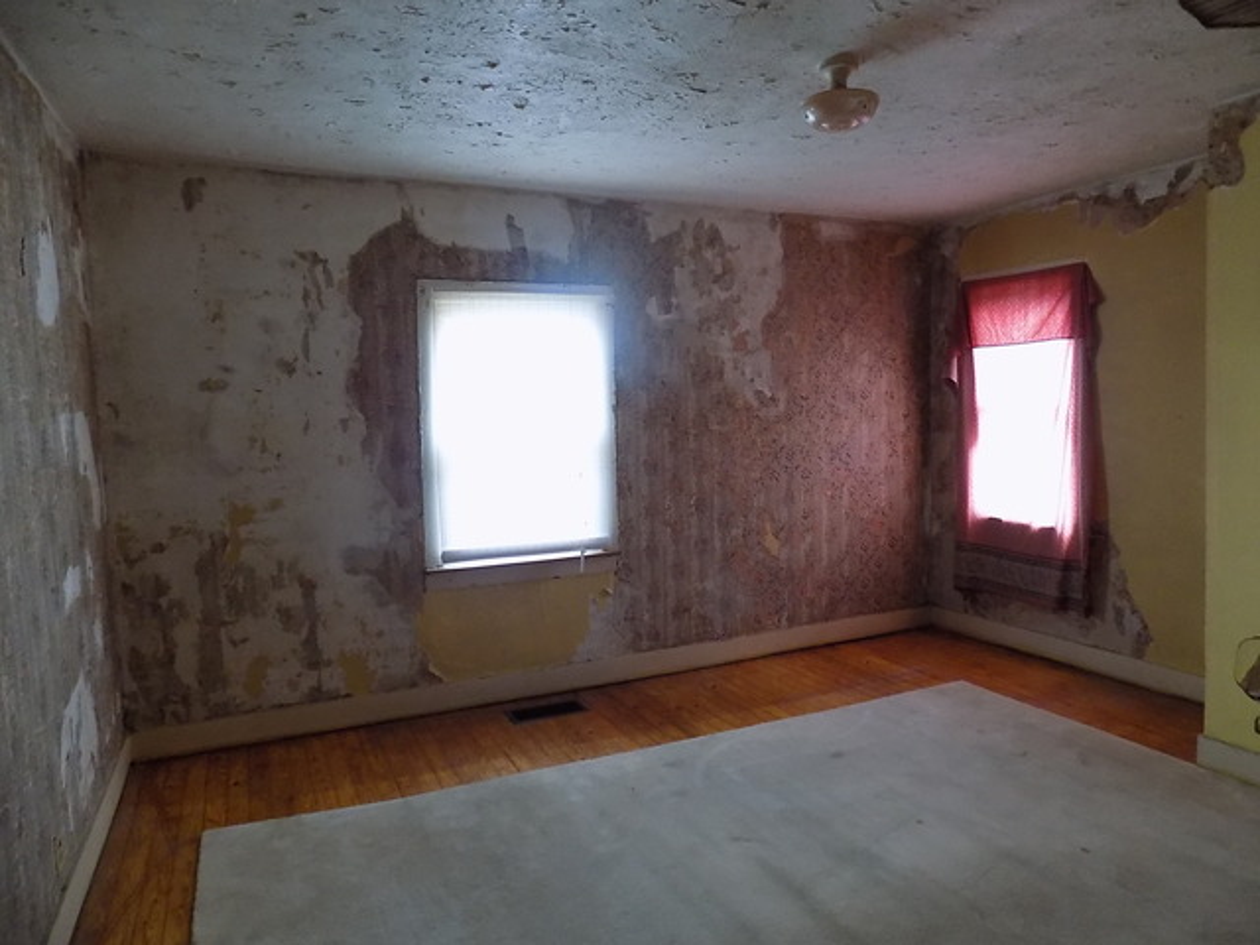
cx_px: 630
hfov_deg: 73.9
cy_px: 472
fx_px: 837
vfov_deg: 58.9
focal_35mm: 23
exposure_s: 1/13
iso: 400
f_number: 3.1
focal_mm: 4
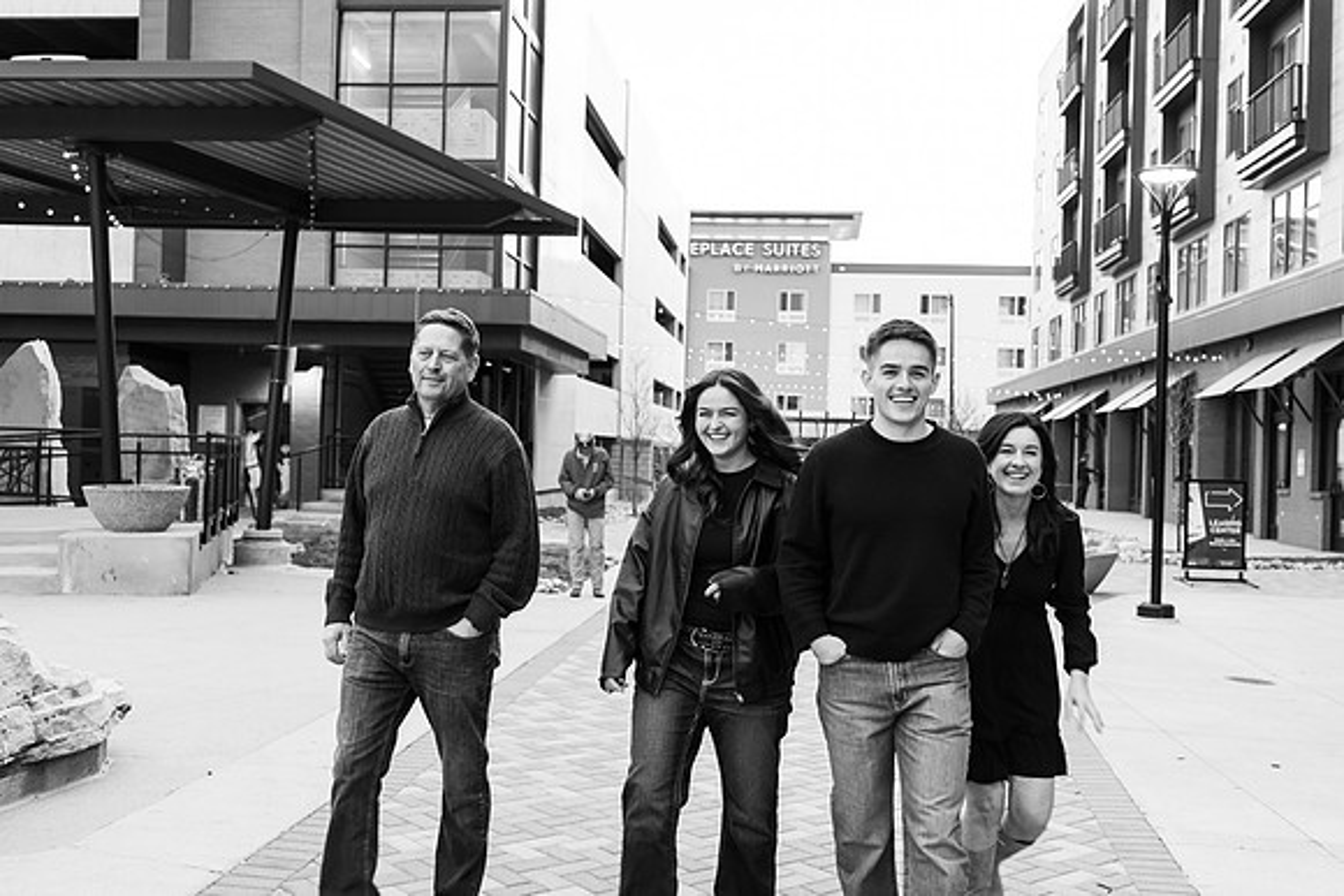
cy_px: 448
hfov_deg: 54.4
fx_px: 1307
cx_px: 672
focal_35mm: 35
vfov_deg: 37.9
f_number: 4
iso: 640
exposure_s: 1/125
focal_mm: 35
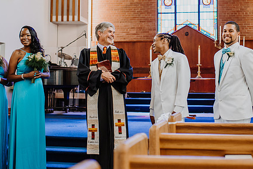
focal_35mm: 68
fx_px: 478
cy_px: 51
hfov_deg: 29.6
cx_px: 140
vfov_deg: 19.9
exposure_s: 1/640
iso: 1250
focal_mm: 35
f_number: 2.2
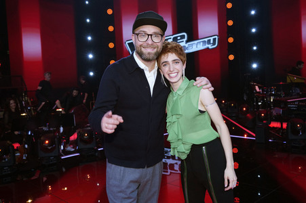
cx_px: 153
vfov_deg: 42.3
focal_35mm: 31
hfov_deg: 60.3
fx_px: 263
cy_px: 102
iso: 1600
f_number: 4.5
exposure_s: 1/125
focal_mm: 31
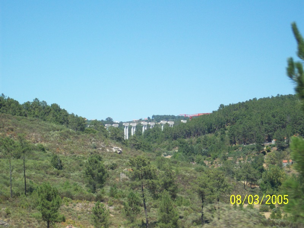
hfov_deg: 17.3
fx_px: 1001
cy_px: 114
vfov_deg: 13.0
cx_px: 152
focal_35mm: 114
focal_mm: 24
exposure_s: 1/500
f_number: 4.8
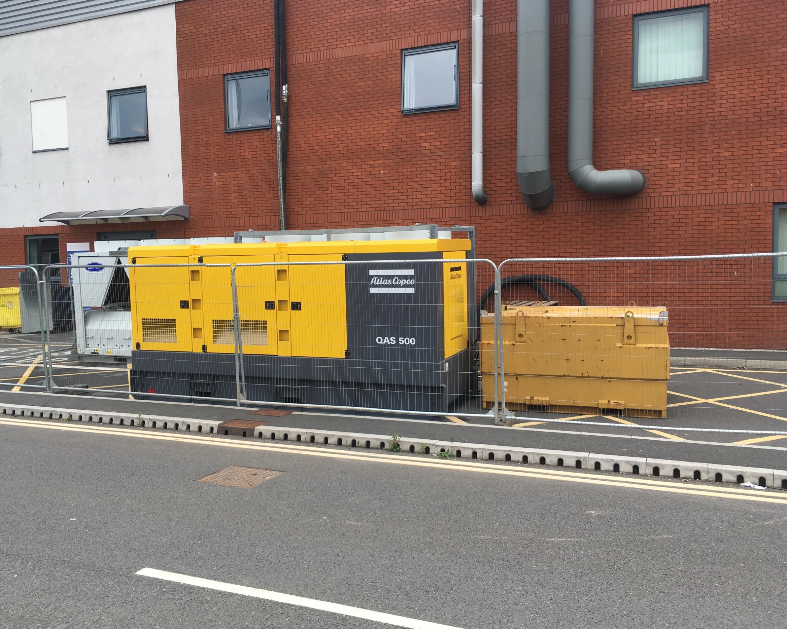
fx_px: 722
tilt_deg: -1.9
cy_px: 314
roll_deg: +1.1
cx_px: 377
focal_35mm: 31
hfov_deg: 57.2
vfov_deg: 47.1
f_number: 2.2
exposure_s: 1/217
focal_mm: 4.15
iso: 25
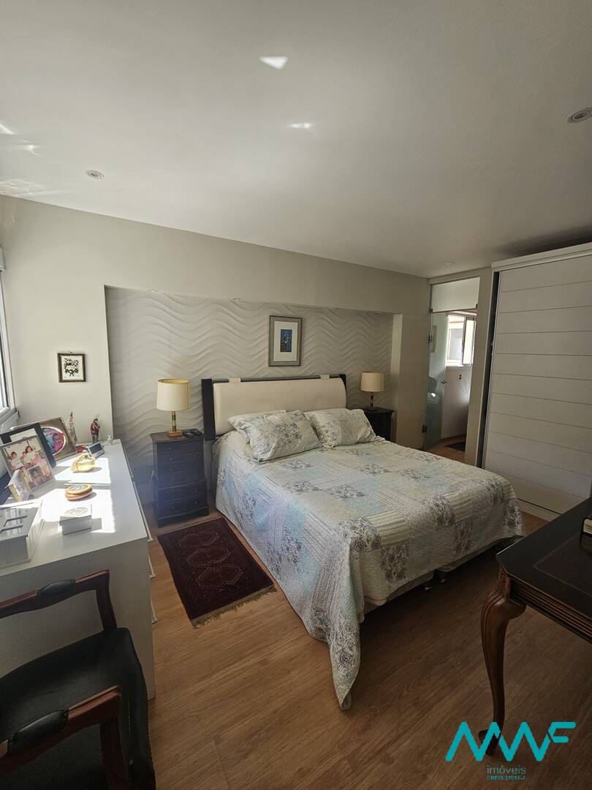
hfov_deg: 89.9
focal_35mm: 13
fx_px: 296
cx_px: 296
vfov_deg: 106.2
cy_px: 395
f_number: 2.2
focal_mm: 2.2
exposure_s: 1/242
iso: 64
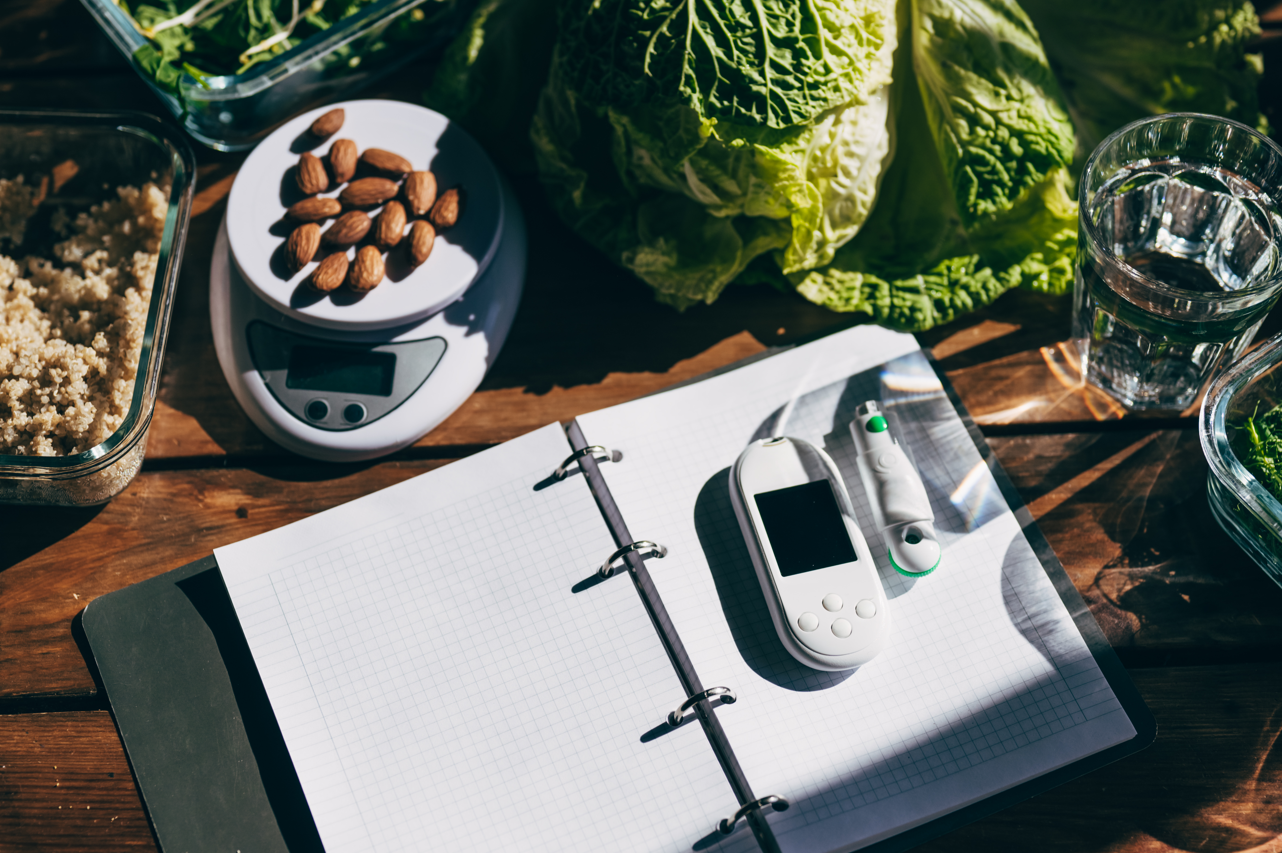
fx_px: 2278
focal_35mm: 64
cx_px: 638
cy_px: 438
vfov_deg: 21.2
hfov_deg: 31.4
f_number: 2.5
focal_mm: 50
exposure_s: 1/4000
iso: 125
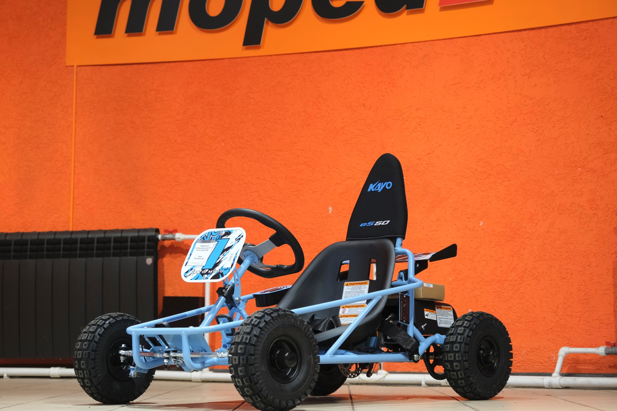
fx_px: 1354
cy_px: 206
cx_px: 308
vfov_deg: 17.3
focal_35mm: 79
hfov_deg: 25.7
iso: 1600
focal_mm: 52.4
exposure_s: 1/100
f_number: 4
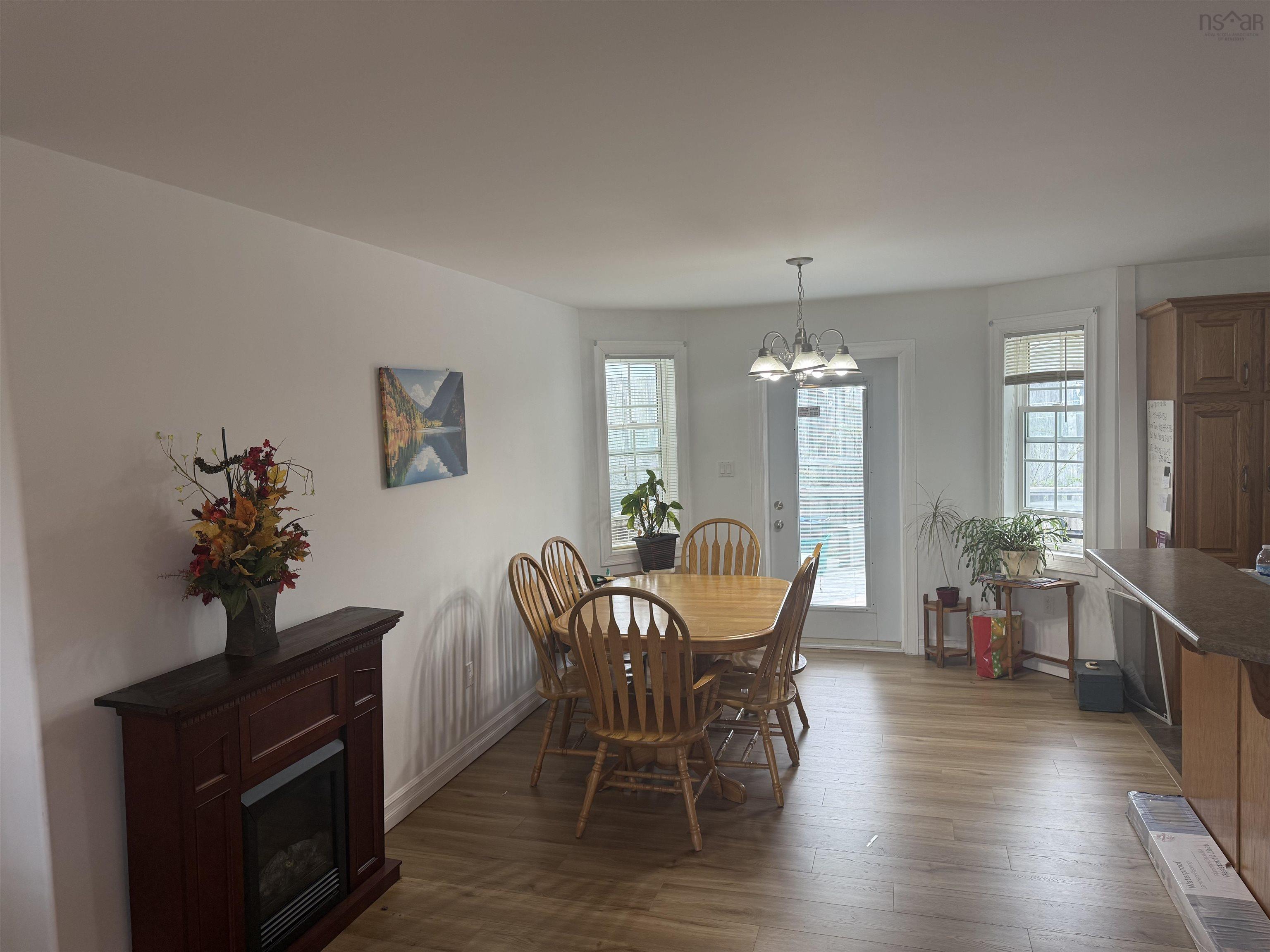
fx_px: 881
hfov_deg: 71.6
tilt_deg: -3.9
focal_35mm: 24
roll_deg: +2.2
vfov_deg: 56.8
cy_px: 476
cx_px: 635
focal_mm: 6.76
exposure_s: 1/125
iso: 125
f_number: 1.78
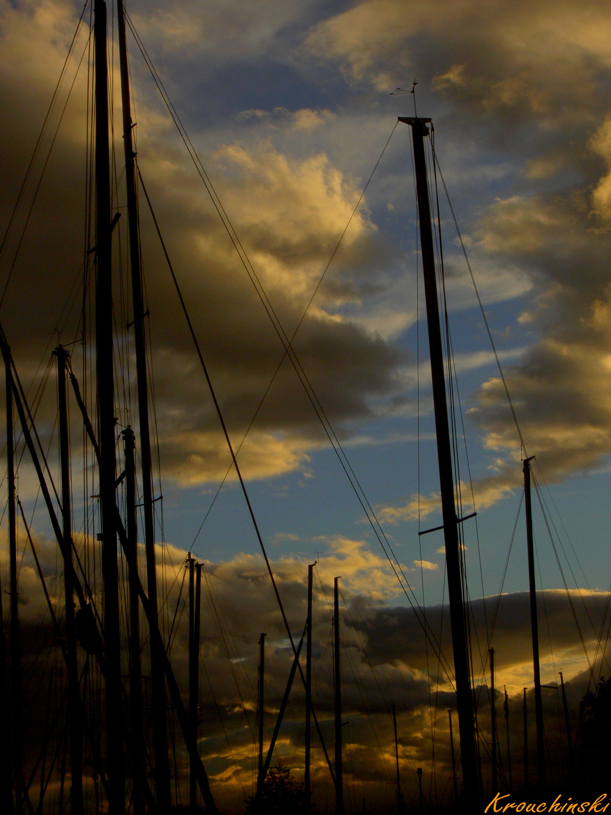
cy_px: 408
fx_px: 1977
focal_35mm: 84
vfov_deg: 23.3
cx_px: 306
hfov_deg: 17.6
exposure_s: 1/1000
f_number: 6.8
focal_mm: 17.4
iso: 100
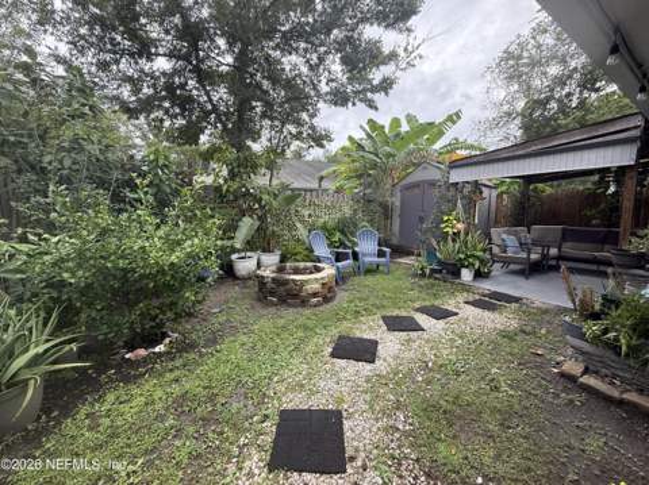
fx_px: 262
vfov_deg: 85.6
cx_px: 324
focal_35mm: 14
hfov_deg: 102.1
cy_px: 242
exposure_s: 1/99
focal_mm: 2.22
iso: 64
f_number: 2.2
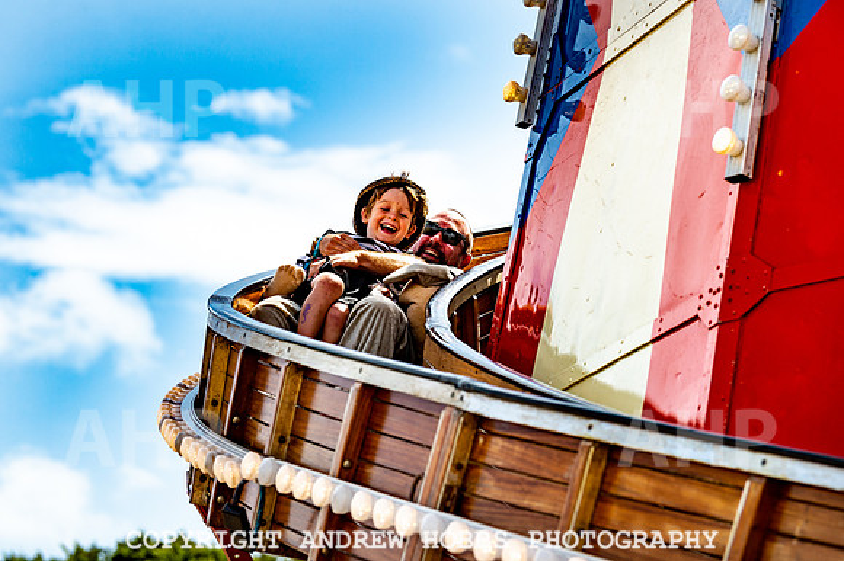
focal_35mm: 143
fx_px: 3339
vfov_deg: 9.6
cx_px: 431
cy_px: 239
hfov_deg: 14.4
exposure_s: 1/1600
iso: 100
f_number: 5
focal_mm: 120
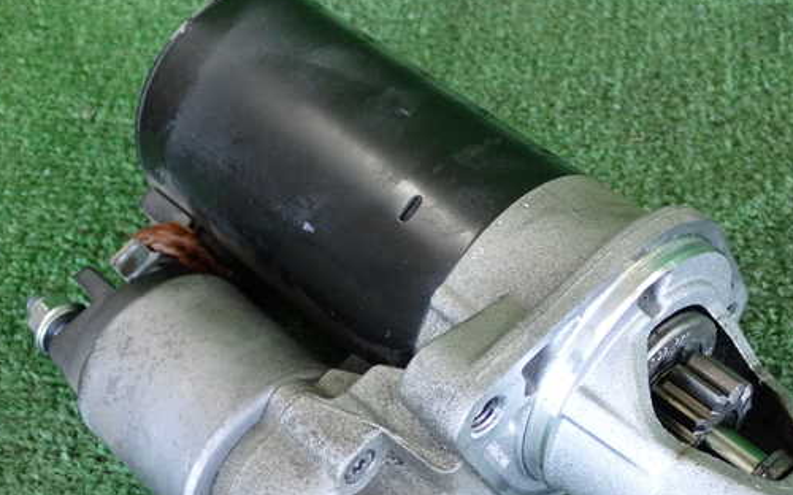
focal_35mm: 56
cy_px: 298
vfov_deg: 23.1
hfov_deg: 36.2
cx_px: 452
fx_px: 1210
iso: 1000
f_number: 2.9
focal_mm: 7.84
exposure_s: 1/125
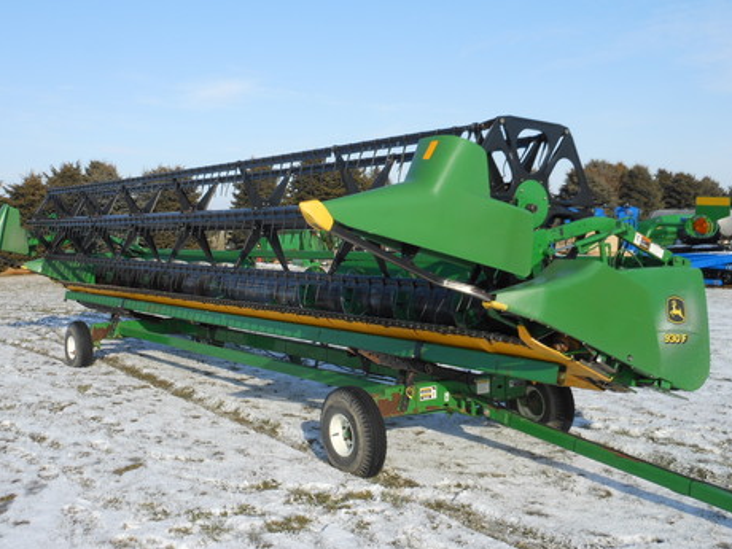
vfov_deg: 36.8
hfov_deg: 47.8
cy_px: 255
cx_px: 328
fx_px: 825
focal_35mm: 39
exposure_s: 1/640
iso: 80
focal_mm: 5.9
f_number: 4
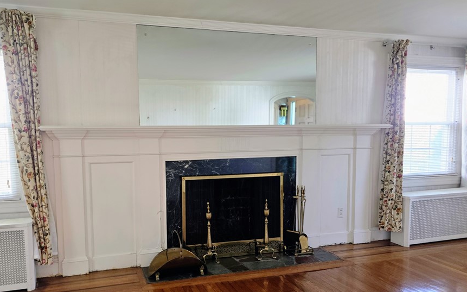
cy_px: 173
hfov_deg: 64.4
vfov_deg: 43.0
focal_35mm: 29
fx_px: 369
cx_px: 201
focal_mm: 6.3
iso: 250
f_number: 1.7
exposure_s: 1/180
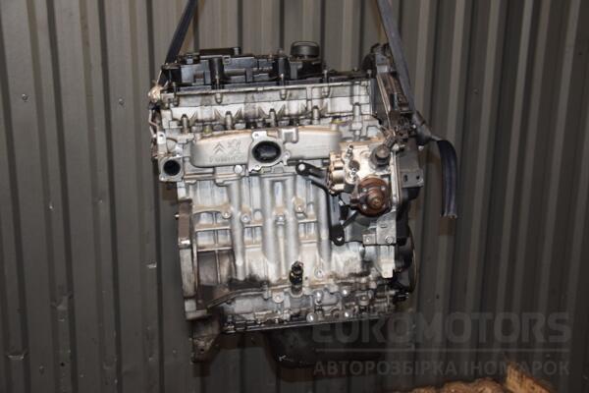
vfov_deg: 28.1
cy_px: 196
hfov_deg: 41.1
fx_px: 785
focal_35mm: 48
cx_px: 294
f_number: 5
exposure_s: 1/60
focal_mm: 32
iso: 800
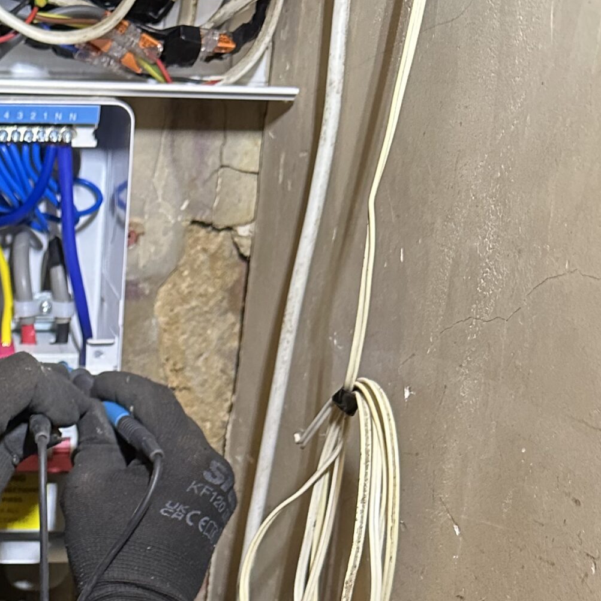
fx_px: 1198
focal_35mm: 61
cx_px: -5
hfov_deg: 26.6
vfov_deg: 25.7
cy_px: 689
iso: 640
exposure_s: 1/60
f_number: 1.78
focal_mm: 6.86
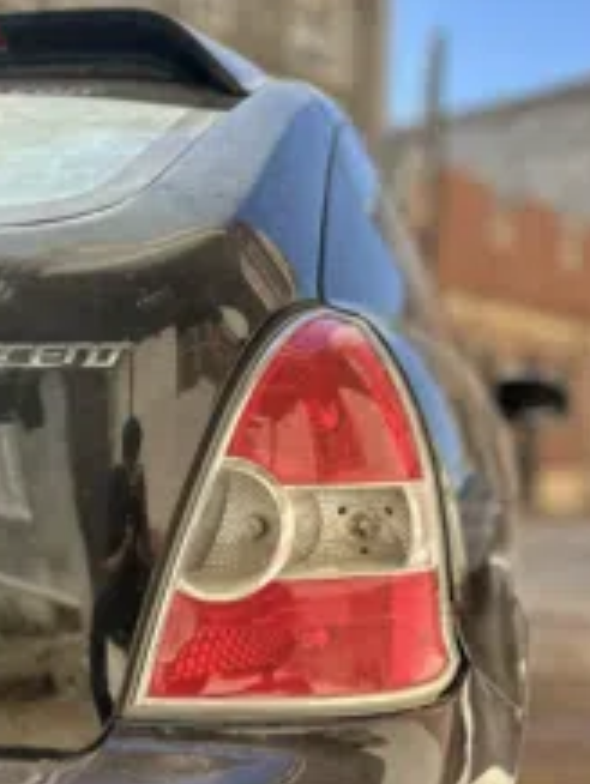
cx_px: 201
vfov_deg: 41.7
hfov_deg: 32.7
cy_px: 586
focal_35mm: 44
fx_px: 998
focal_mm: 6.86
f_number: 1.78
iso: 80
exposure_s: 1/1272
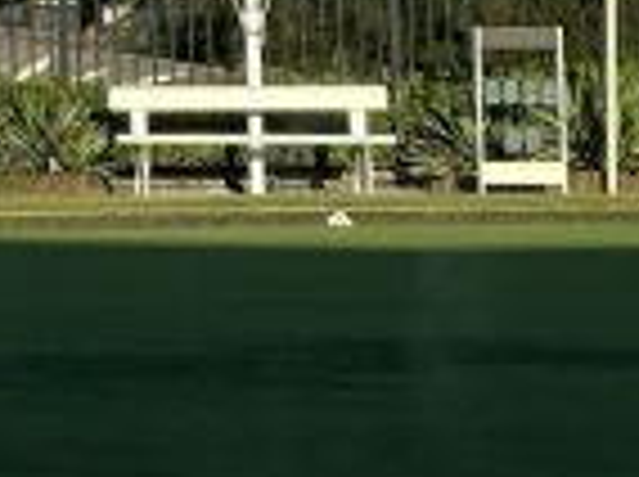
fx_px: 6008
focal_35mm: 326
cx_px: -567
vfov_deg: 4.5
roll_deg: +0.3
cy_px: -315
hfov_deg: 6.0
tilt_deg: +3.0
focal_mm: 9
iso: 32
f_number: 2.8
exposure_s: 1/307
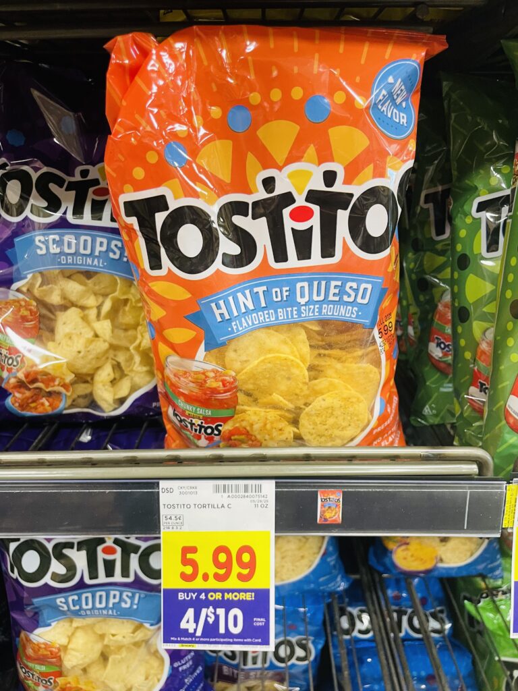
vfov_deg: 67.3
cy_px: 346
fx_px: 519
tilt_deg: -24.5
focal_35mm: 26
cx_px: 259
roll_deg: +1.1
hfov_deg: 53.1
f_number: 1.6
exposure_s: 1/60
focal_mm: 4.2
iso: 200
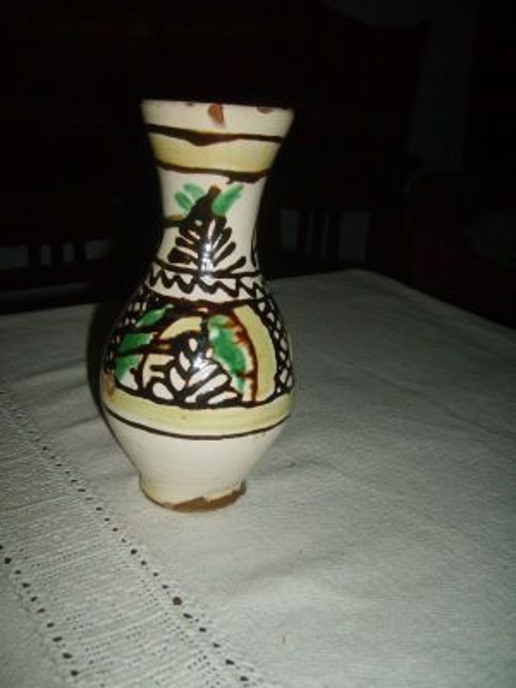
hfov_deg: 40.7
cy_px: 344
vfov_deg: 52.6
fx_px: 696
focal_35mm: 35
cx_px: 258
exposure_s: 1/45
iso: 100
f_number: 2.8
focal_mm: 5.8
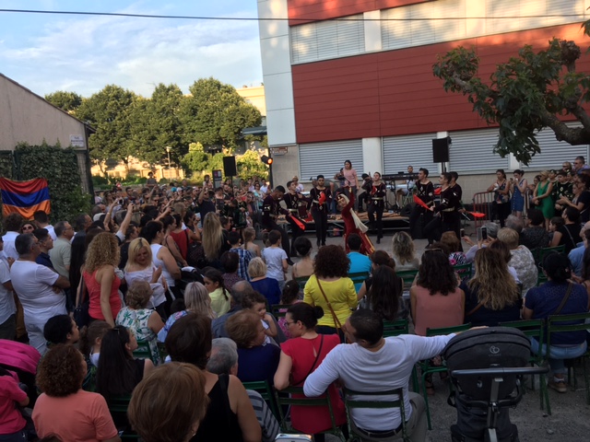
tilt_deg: -5.5
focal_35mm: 29
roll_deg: +3.1
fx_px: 494
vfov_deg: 48.2
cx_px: 295
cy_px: 221
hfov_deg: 61.7
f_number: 2.2
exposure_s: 1/304
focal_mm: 4.15
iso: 25
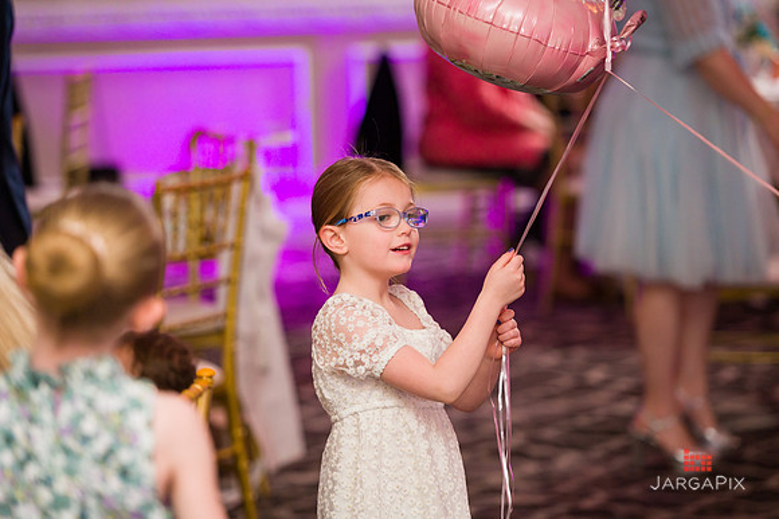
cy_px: 260
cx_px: 390
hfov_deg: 13.3
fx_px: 3352
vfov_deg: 8.8
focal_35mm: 155
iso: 1600
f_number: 3.2
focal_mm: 155
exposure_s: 1/200
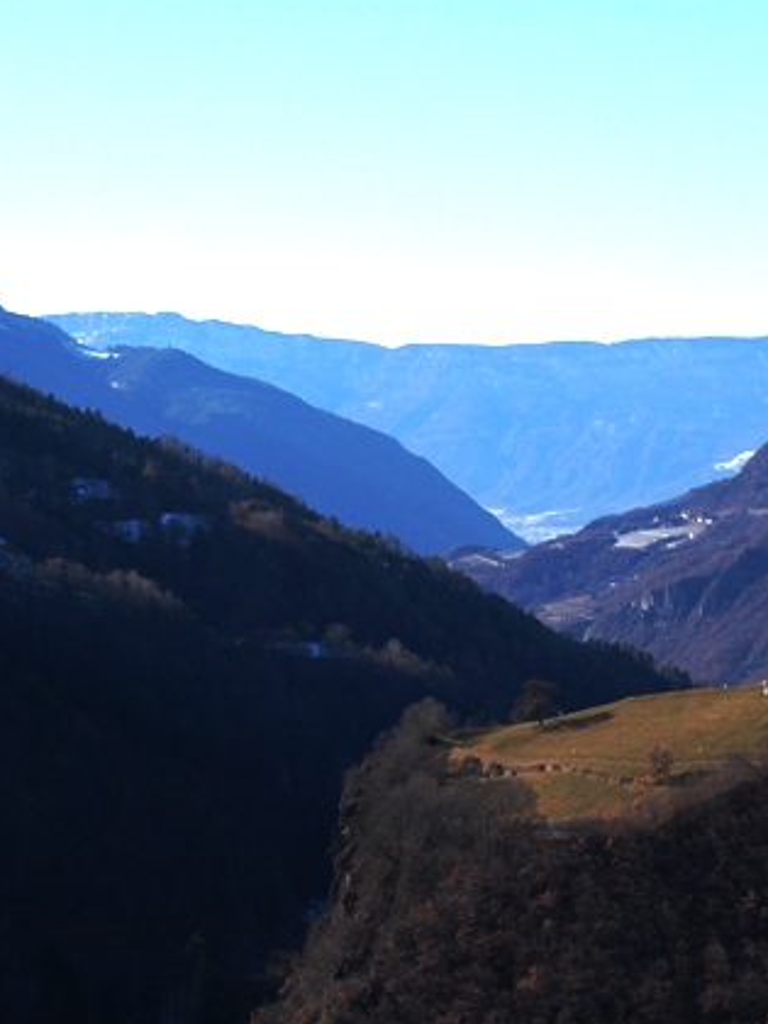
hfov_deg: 12.2
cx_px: 692
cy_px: 514
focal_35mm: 121
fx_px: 3571
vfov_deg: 16.3
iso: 800
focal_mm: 55
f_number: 13
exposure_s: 1/640
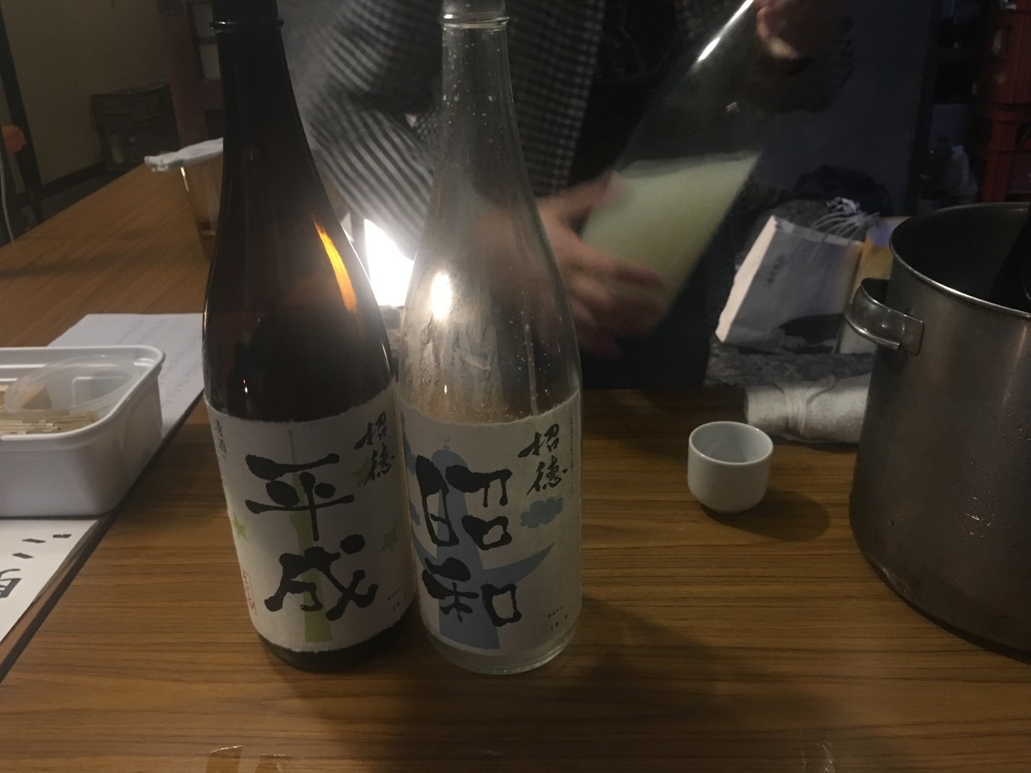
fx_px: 864
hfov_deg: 61.7
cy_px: 386
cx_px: 516
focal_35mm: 29
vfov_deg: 48.2
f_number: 2.2
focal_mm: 4.15
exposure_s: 1/4
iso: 64
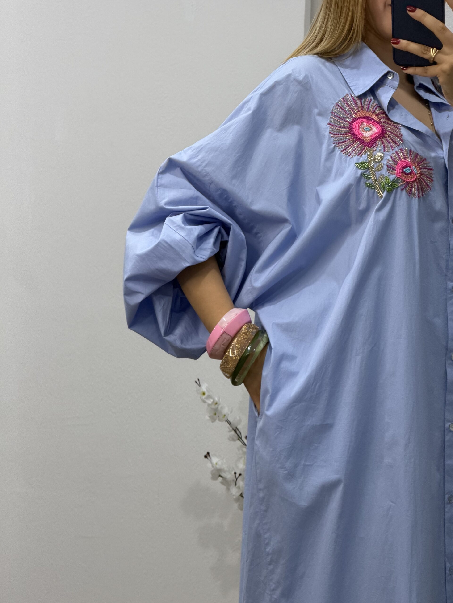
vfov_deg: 19.6
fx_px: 1745
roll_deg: -3.2
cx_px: 226
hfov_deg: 14.8
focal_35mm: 100
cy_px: 302
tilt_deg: -20.0
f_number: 2.8
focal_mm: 16.89
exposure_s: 1/100
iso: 250
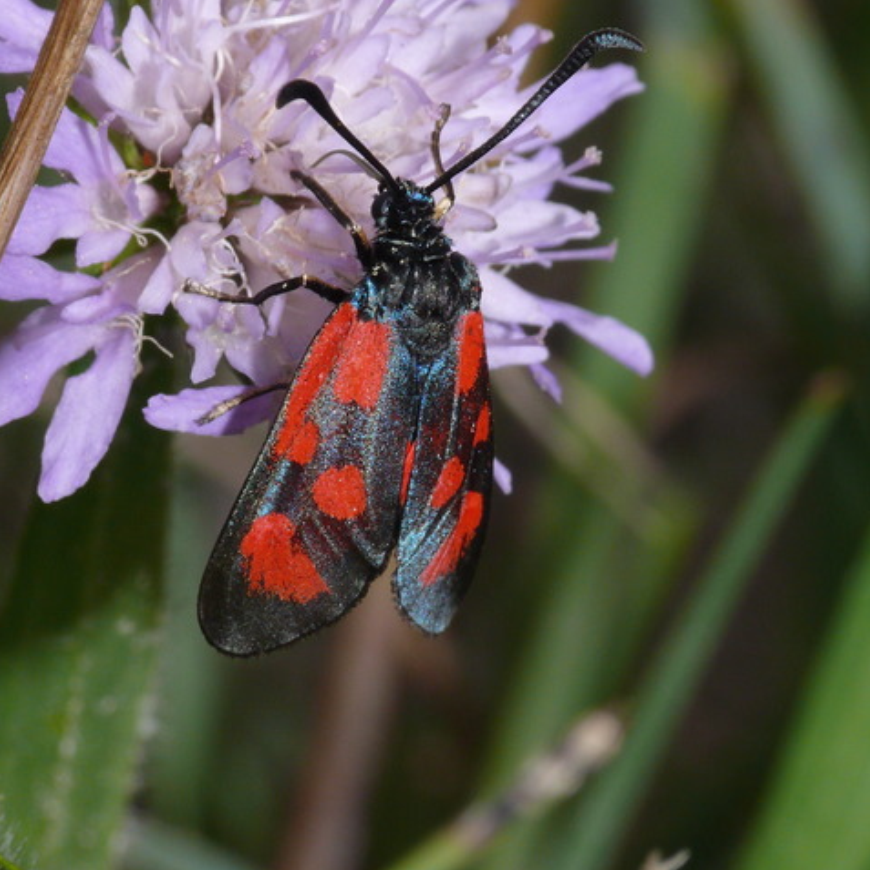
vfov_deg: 7.8
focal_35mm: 223
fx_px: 6341
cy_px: 365
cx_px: 436
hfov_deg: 7.8
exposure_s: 1/640
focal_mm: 39.6
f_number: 11
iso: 200
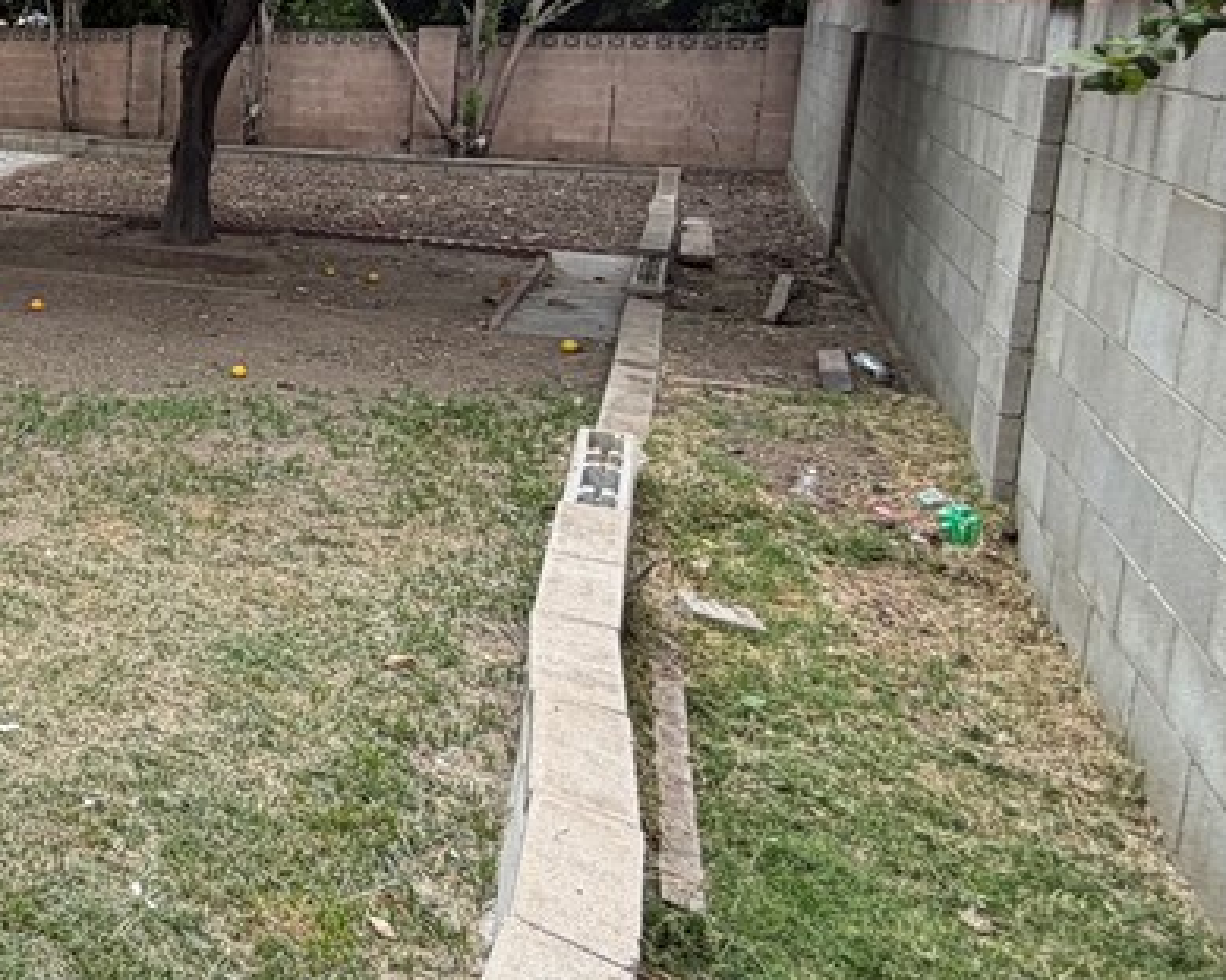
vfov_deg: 39.3
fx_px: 1306
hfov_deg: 35.1
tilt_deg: -7.3
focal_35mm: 36
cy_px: 176
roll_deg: -0.1
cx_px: -359
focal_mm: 2.22
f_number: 2.2
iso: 50
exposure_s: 1/321
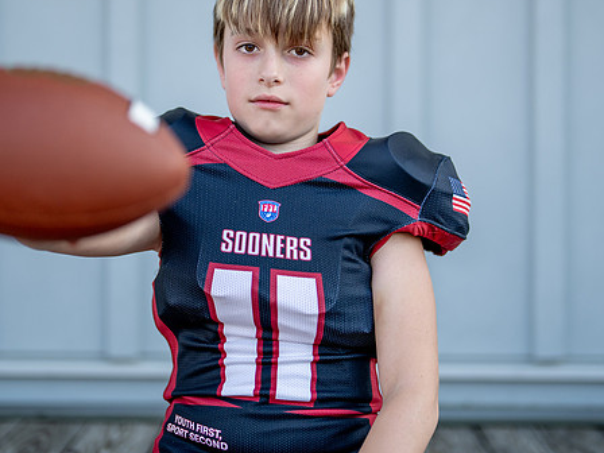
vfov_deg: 19.6
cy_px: 163
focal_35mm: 75
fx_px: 1309
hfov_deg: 26.0
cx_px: 303
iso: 100
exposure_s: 1/2000
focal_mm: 50
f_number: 1.2
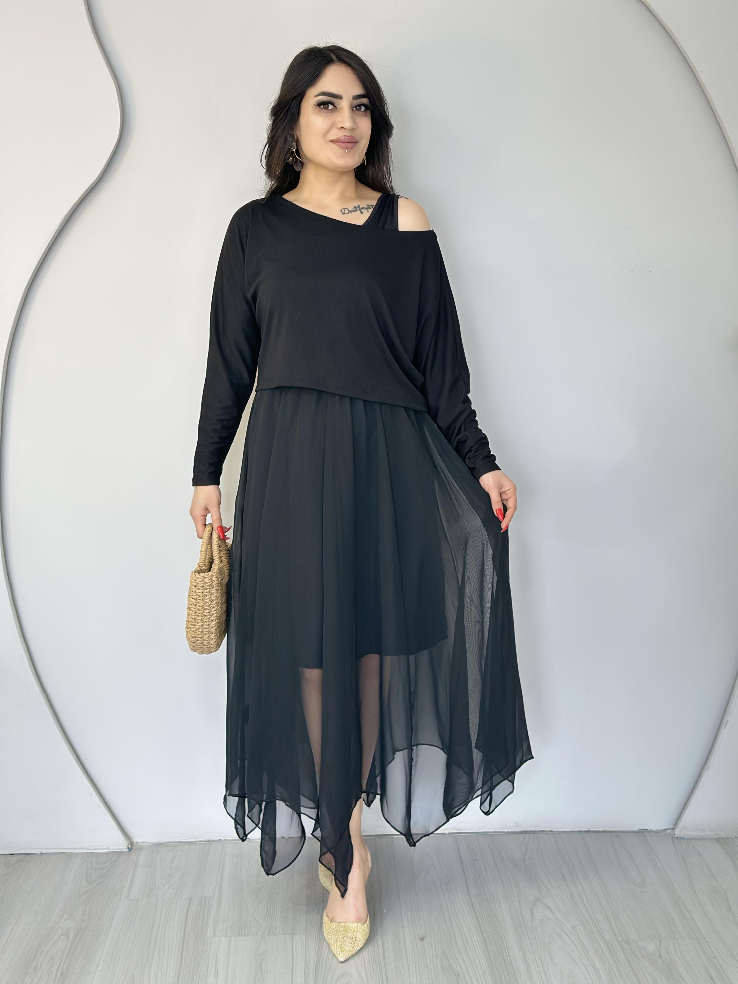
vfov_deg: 39.7
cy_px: 492
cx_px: 369
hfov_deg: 30.3
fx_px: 1364
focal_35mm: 48
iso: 80
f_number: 1.78
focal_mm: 6.86
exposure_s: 1/100
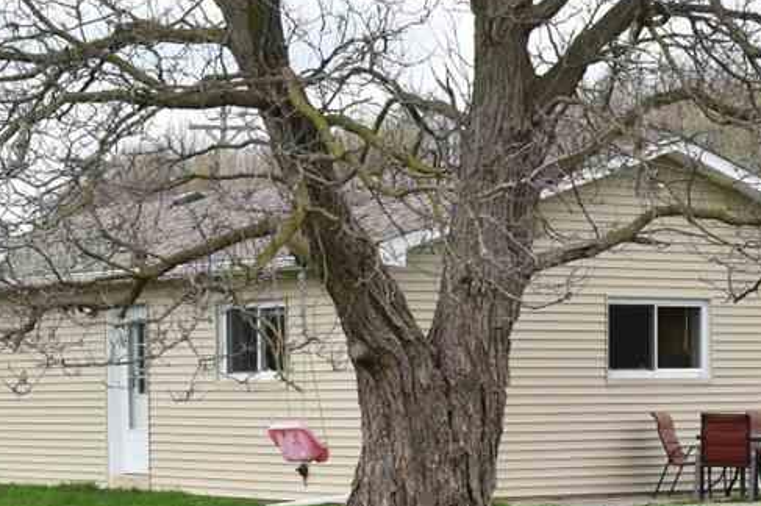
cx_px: 608
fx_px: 2584
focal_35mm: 122
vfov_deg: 11.1
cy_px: 546
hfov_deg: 16.6
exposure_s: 1/320
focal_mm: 31
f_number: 9
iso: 200
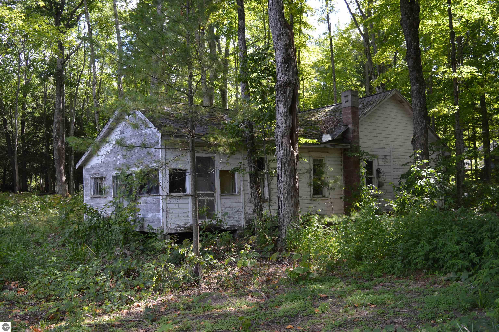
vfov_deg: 39.9
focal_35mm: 33
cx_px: 250
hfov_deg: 57.3
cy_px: 166
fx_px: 457
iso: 160
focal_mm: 22
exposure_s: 1/125
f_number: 5.6
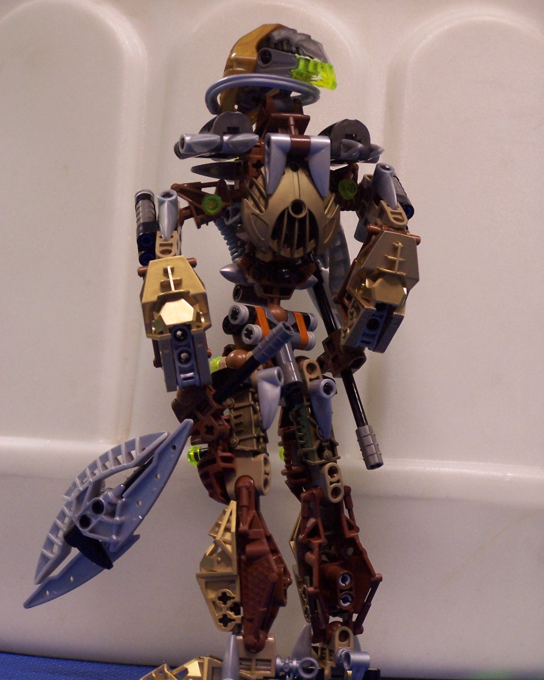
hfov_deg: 11.5
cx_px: 273
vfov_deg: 14.4
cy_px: 362
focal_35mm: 134
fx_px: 2697
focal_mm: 21.2
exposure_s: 1/8
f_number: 3.2
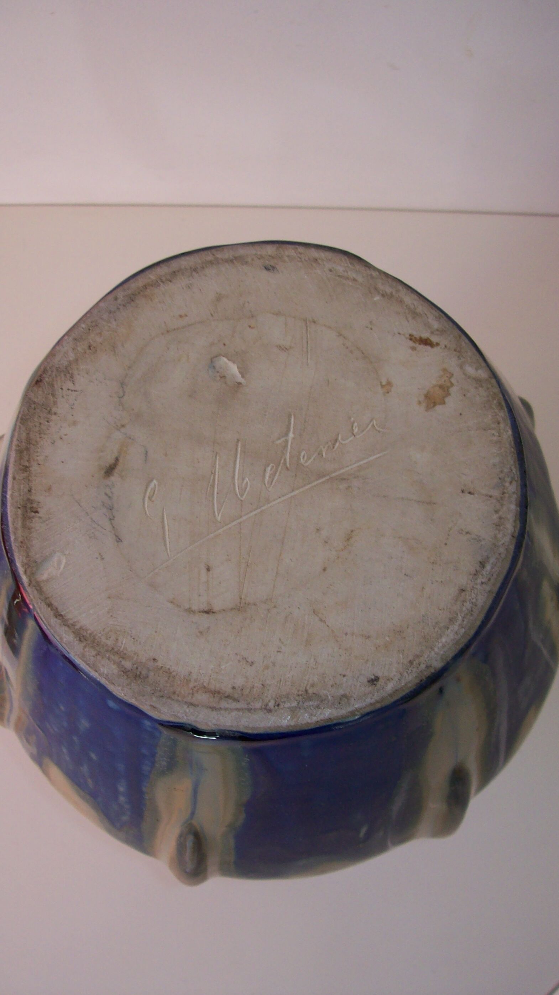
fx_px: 1054
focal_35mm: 40
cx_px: 249
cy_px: 490
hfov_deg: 29.7
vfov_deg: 50.5
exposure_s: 1/64
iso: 80
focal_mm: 6
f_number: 2.7
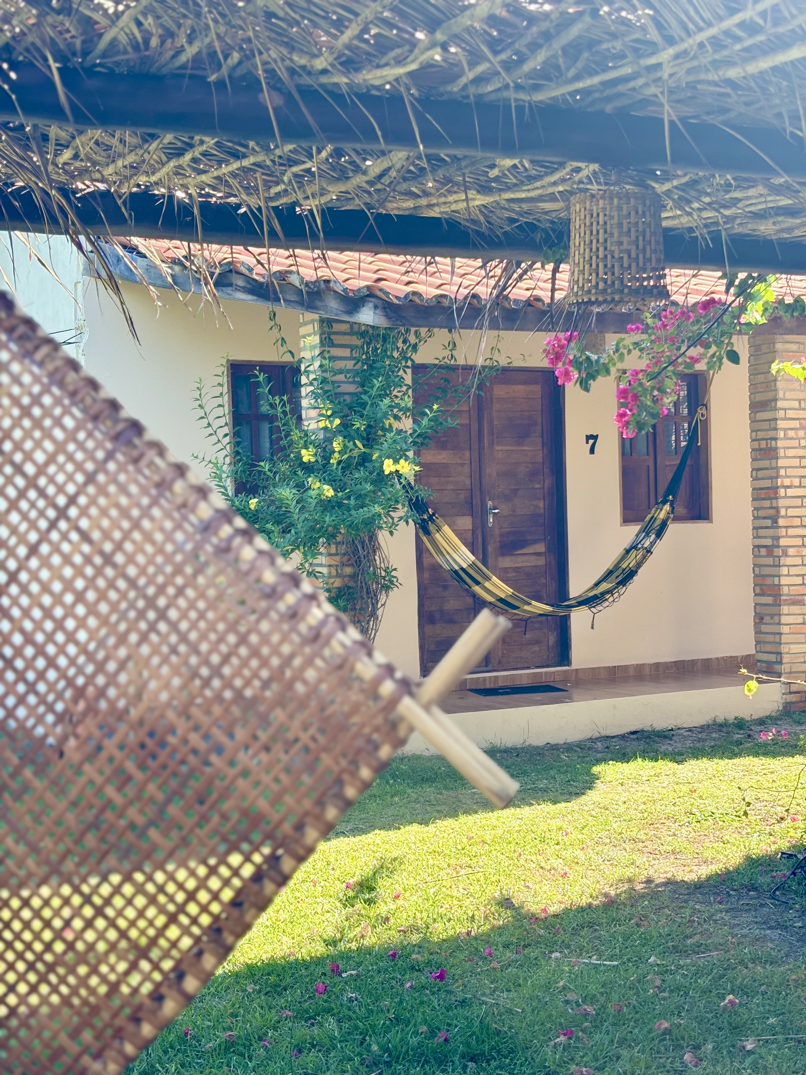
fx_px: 1614
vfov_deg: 36.8
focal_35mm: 52
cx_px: 403
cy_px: 538
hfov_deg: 28.0
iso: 32
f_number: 1.6
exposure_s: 1/324
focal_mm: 5.96
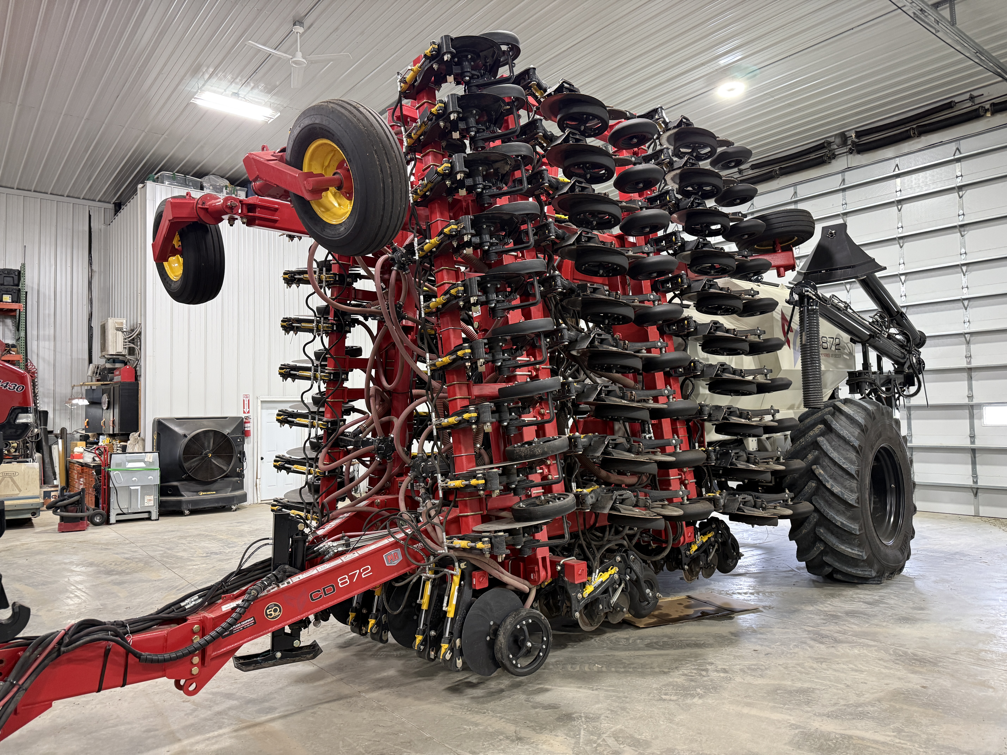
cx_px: 504
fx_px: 698
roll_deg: +0.3
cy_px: 378
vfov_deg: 56.8
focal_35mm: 24
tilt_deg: +4.7
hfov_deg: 71.6
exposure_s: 1/60
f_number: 1.78
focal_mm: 6.76
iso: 250
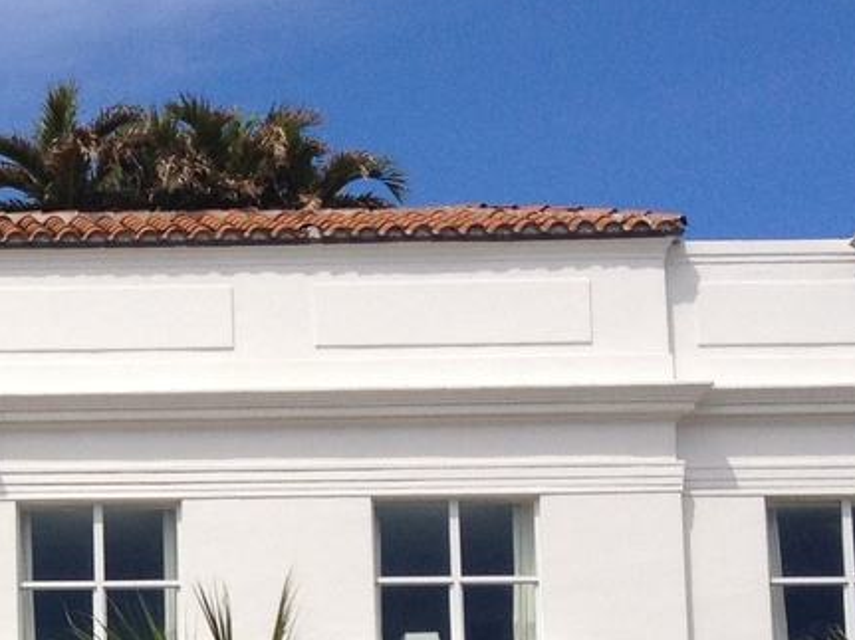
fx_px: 3210
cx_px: -226
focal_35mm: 130
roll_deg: +0.5
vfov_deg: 11.1
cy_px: 818
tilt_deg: +6.5
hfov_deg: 14.6
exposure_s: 1/2304
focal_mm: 4.28
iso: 50
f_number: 2.4
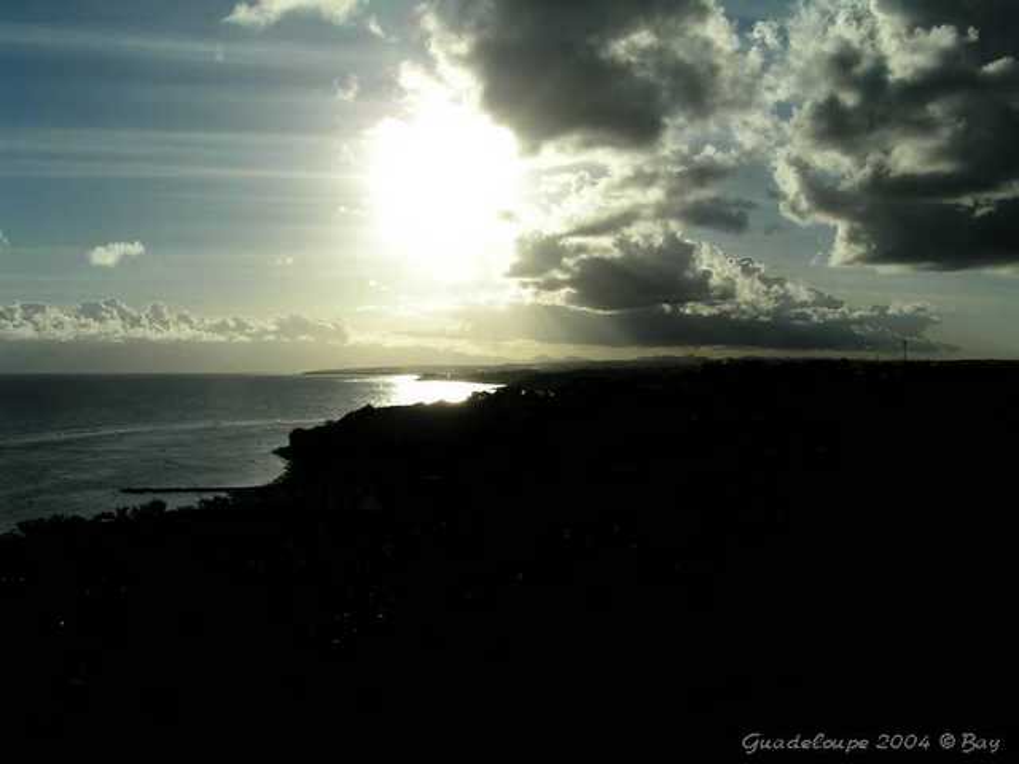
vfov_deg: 37.7
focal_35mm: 38
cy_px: 382
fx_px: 1119
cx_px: 510
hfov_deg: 49.0
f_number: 8
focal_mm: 5.8
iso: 50
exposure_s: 1/1000
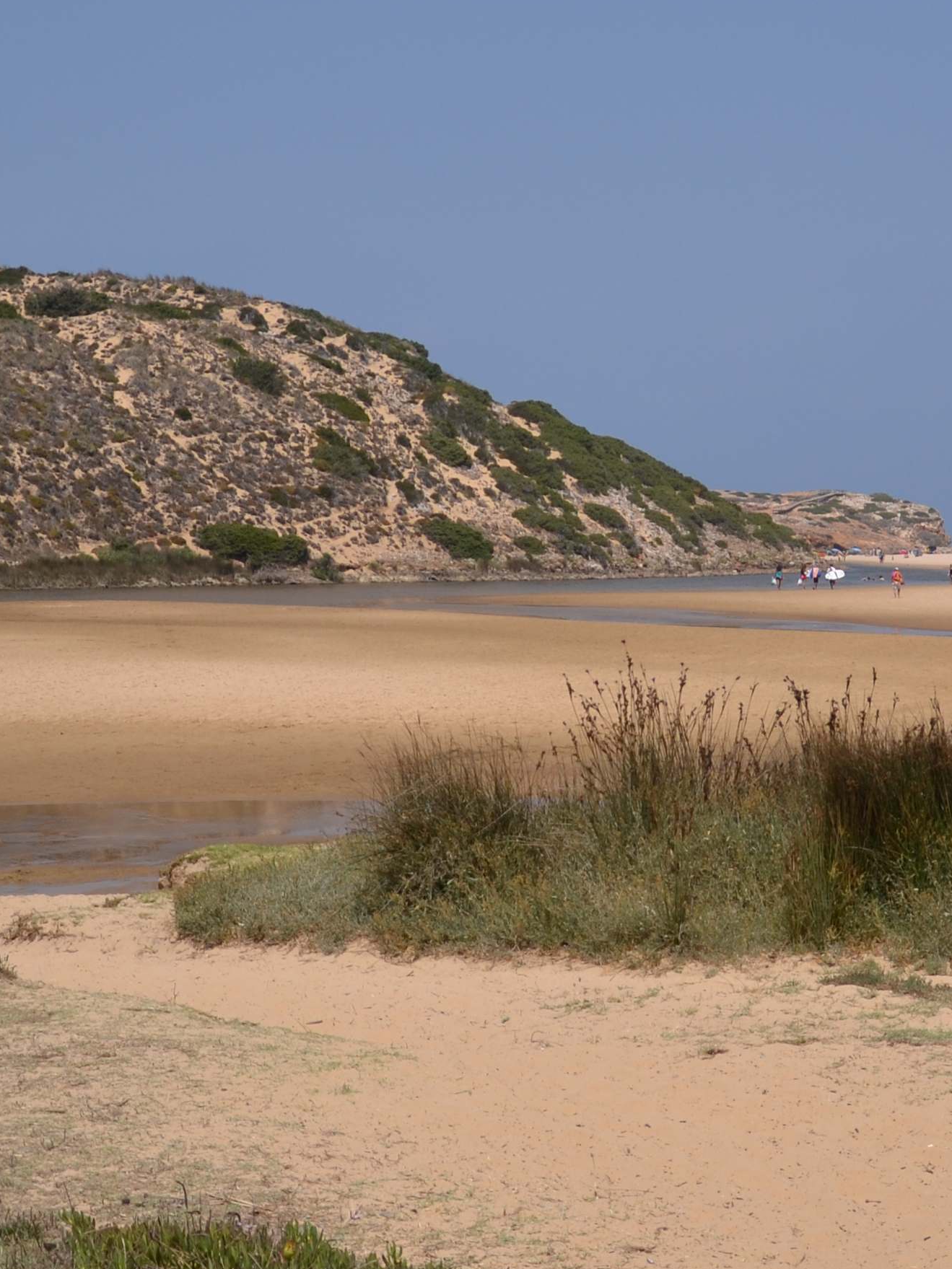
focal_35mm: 68
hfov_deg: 21.5
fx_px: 2494
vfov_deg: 28.6
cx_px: 679
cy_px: 605
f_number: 3.5
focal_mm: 18
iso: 100
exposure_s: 1/1600
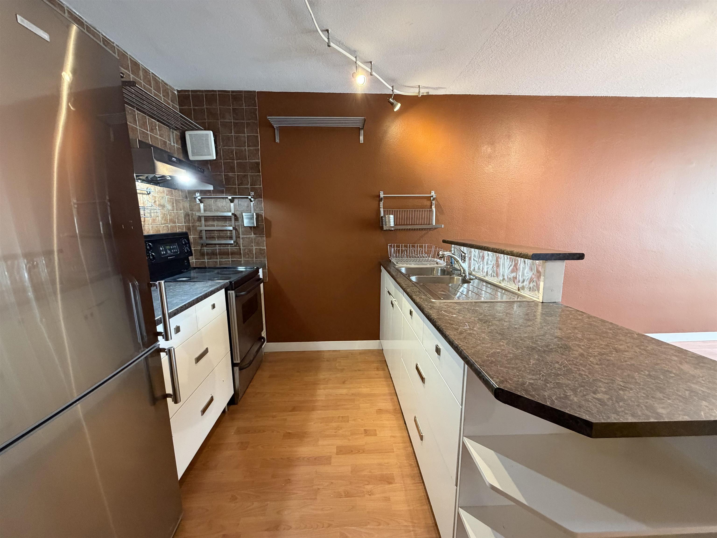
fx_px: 290
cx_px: 358
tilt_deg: -9.1
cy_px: 269
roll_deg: +0.2
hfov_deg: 102.1
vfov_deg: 85.7
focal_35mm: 14
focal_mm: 2.22
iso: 500
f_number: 2.2
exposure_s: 1/60
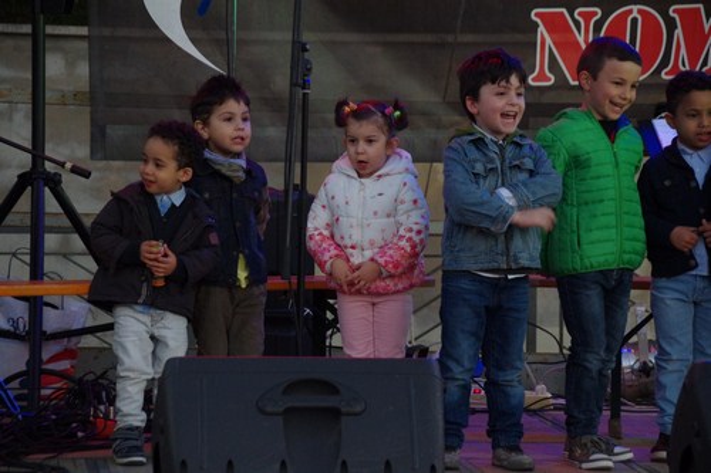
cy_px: 236
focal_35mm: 157
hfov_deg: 13.1
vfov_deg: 8.7
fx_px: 3100
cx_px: 356
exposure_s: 1/60
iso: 1600
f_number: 6.3
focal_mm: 105
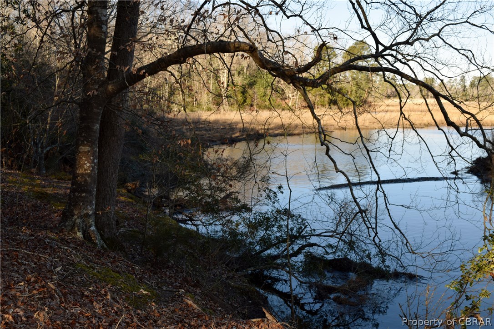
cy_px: 164
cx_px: 247
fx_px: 535
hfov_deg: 49.6
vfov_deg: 34.2
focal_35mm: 39
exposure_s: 1/200
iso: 100
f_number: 7.1
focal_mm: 26
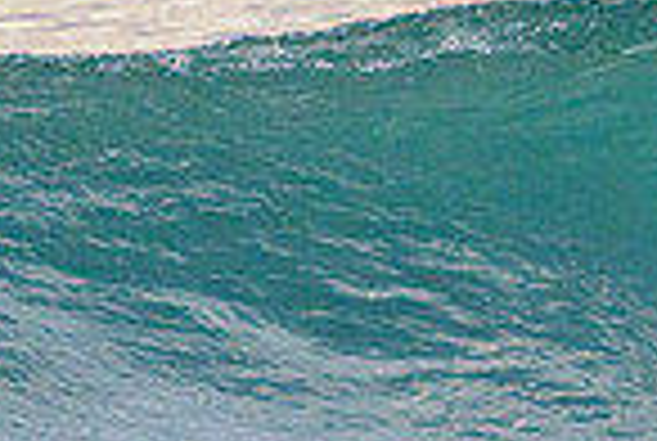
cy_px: 399
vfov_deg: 0.6
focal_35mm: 2432
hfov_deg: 0.8
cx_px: 956
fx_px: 44474
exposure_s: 1/2000
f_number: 5.6
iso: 1250
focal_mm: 500
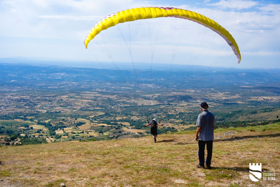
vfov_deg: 34.2
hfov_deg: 49.5
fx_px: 303
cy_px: 94
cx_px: 140
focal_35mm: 39
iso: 100
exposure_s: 1/1250
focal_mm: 39
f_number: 4.5
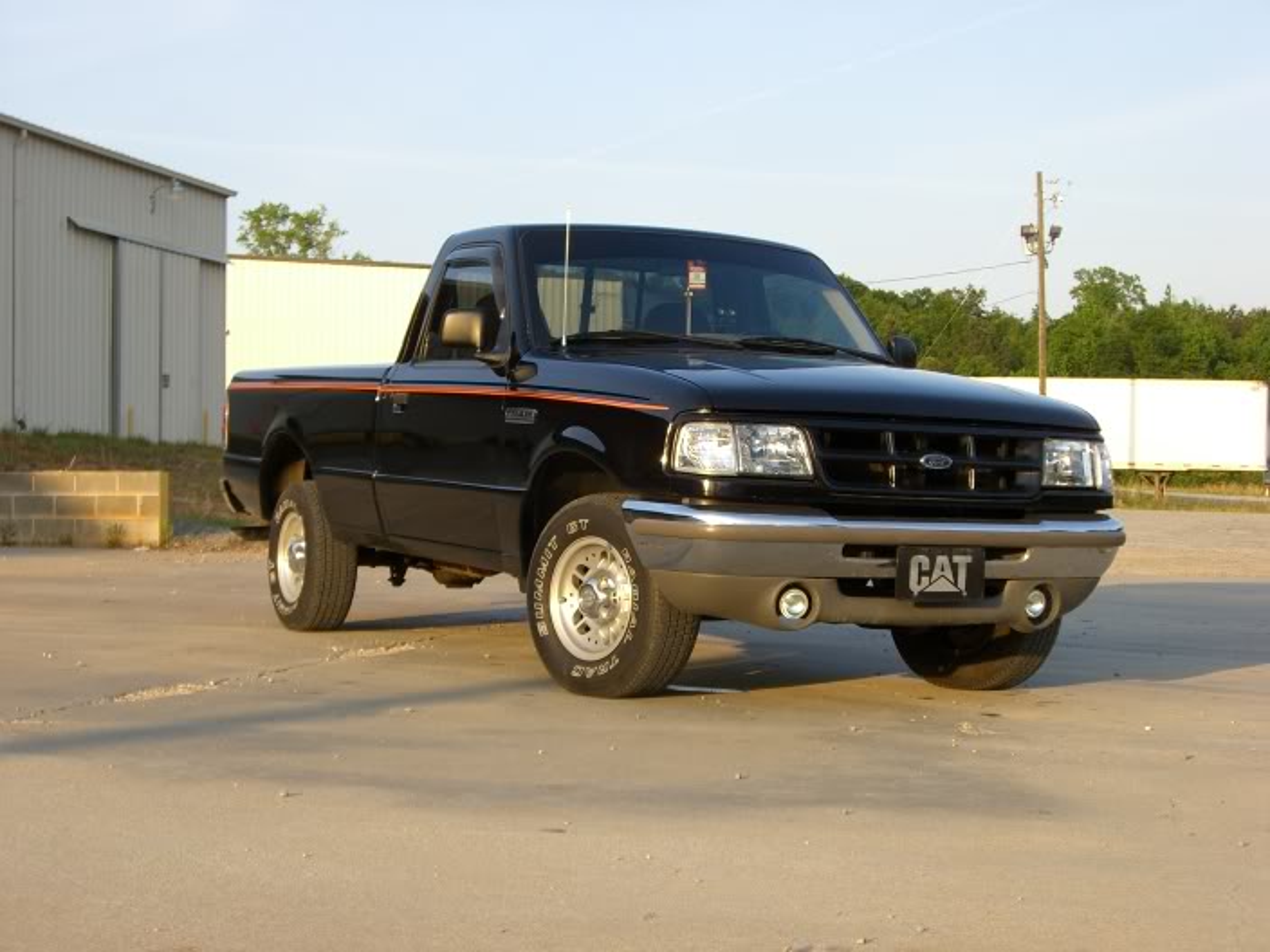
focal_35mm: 66
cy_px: 476
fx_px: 2421
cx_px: 635
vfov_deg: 22.3
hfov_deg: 29.4
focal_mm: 10.7
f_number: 3.6
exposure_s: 1/250
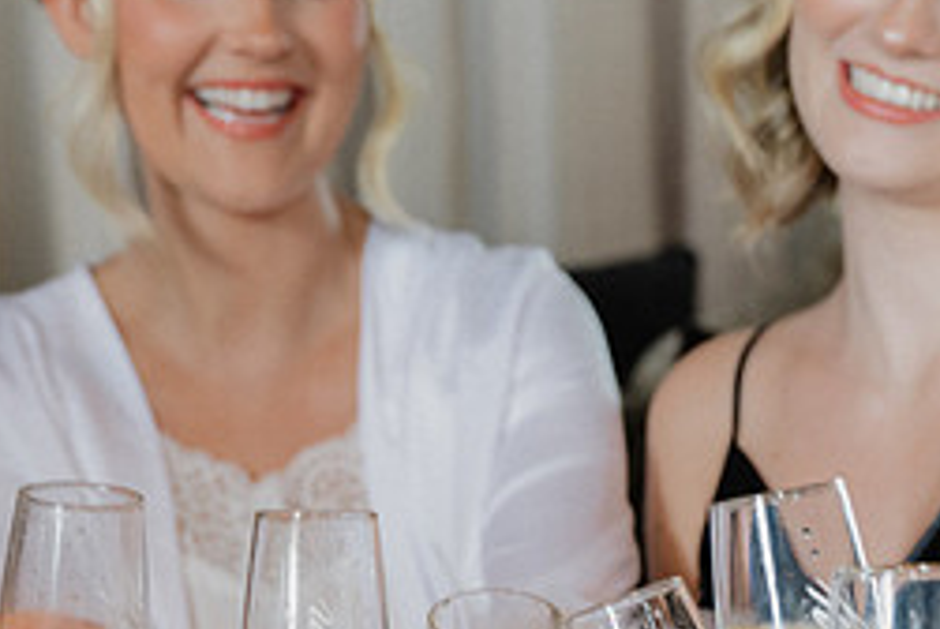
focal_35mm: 127
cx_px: 382
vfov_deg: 10.7
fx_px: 3320
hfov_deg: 16.1
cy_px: 608
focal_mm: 55
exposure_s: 1/80
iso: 1600
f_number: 4
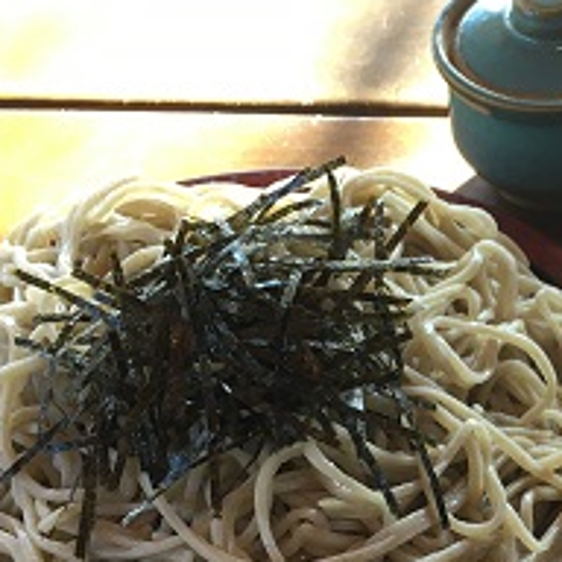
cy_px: 534
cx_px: 588
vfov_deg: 23.2
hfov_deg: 22.8
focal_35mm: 72
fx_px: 1323
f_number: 2.2
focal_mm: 4.15
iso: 50
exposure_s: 1/30
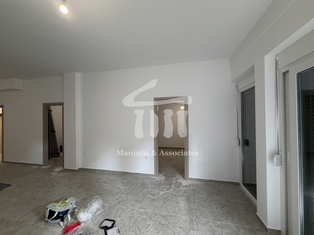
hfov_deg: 102.1
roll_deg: +1.5
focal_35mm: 14
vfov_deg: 85.7
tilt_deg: +0.0
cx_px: 157
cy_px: 118
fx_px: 127
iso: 250
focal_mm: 2.22
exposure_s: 1/50
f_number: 2.2
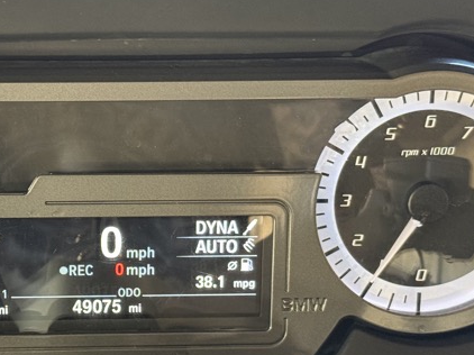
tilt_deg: -32.6
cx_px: 122
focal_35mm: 91
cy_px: 231
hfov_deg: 21.4
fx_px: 1245
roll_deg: -1.5
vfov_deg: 16.2
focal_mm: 6.76
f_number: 1.78
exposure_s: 1/31
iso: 400
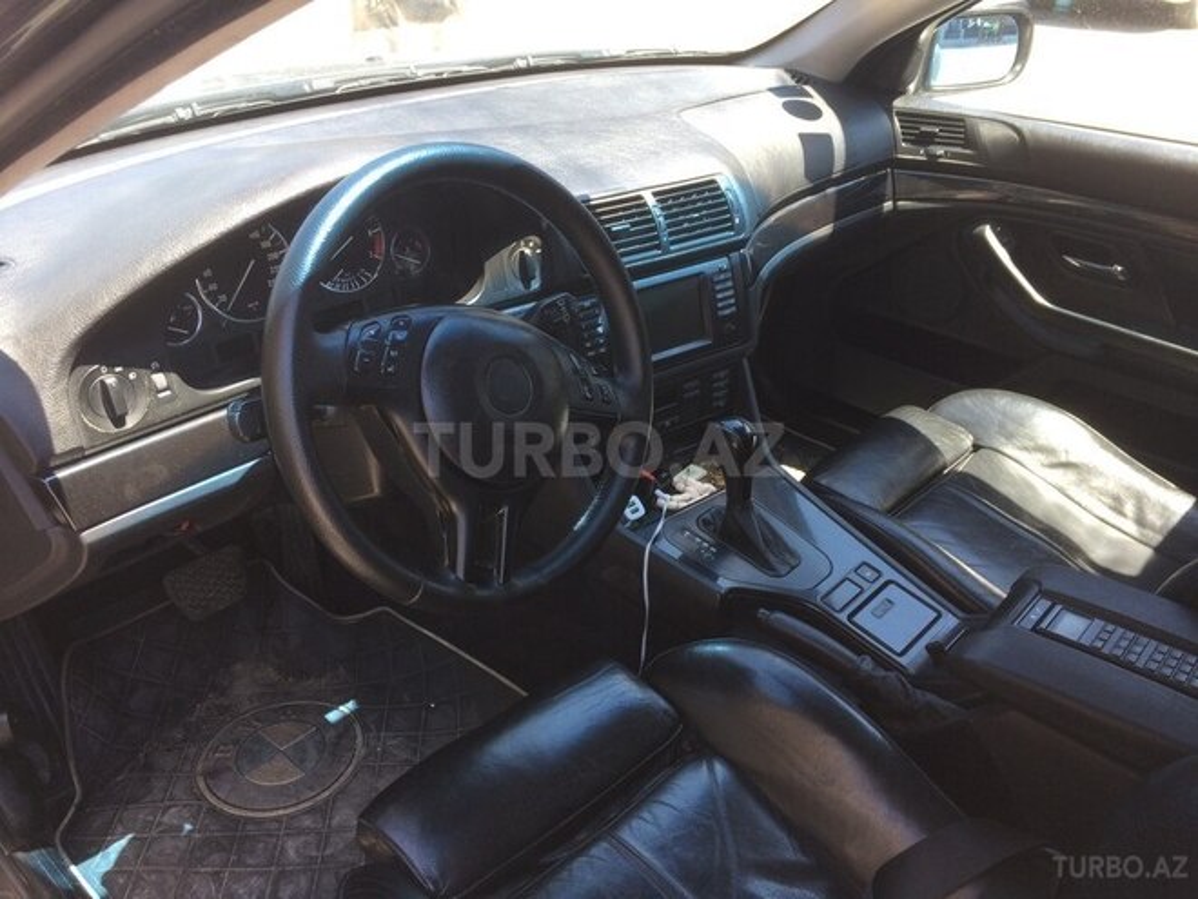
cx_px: 599
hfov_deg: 61.7
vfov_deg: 48.2
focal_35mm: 29
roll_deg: -4.4
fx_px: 1004
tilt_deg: -32.1
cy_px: 450
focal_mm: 4.15
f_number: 2.2
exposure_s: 1/107
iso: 32
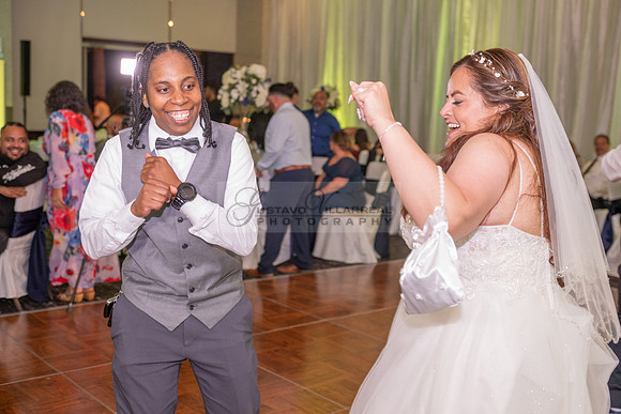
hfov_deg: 44.5
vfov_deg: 30.5
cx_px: 310
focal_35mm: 44
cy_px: 207
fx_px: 759
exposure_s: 1/160
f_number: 3.5
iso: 1600
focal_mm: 44
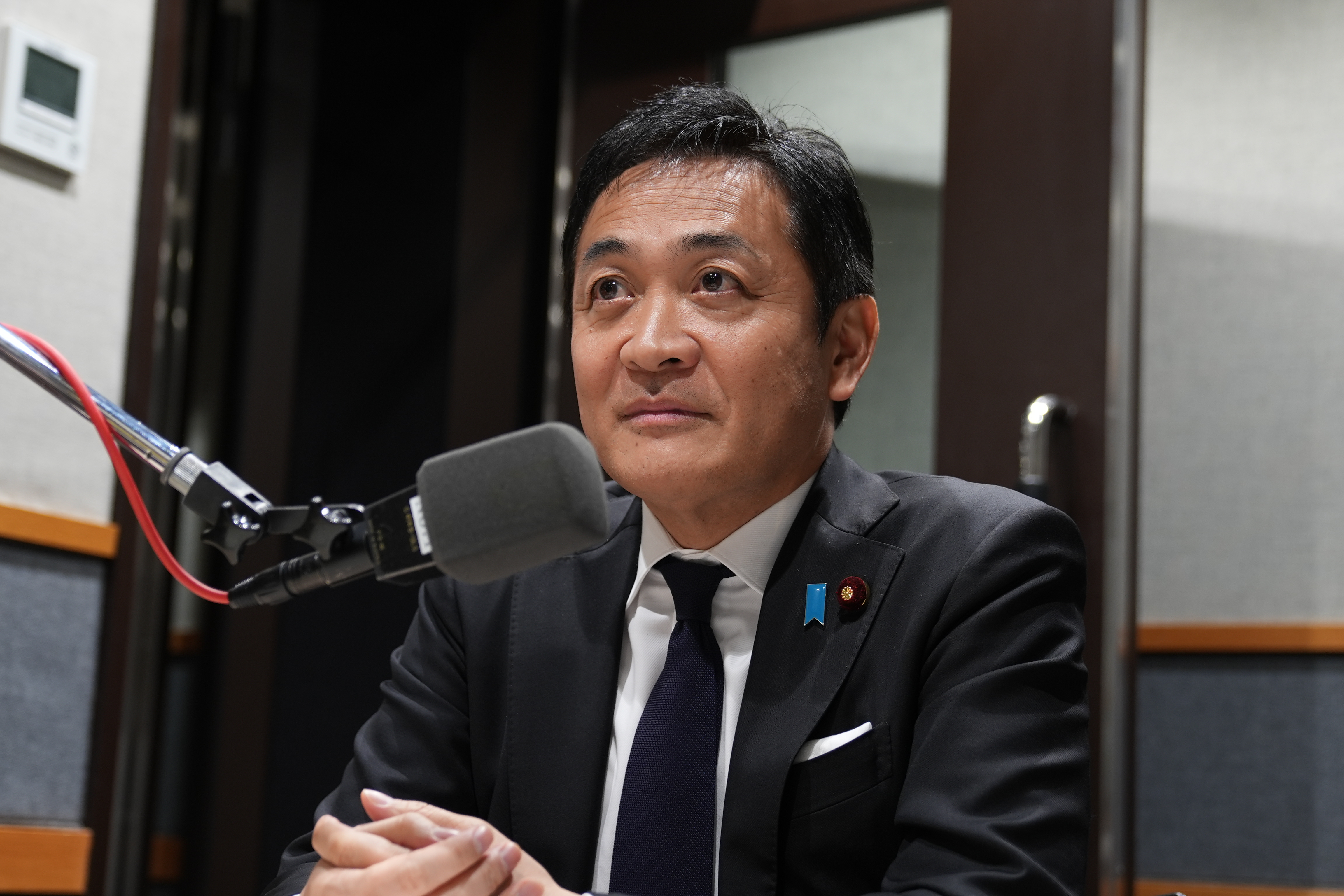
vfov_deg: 20.6
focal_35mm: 66
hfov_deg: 30.5
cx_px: 672
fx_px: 2464
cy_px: 448
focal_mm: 44
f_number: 2.8
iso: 400
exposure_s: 1/50
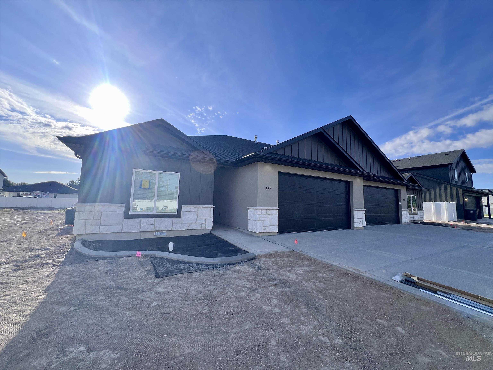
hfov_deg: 106.2
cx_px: 246
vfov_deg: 89.9
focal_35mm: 13
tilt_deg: +5.6
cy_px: 185
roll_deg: -0.9
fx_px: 185
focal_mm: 1.57
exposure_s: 1/1074
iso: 32
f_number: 1.8
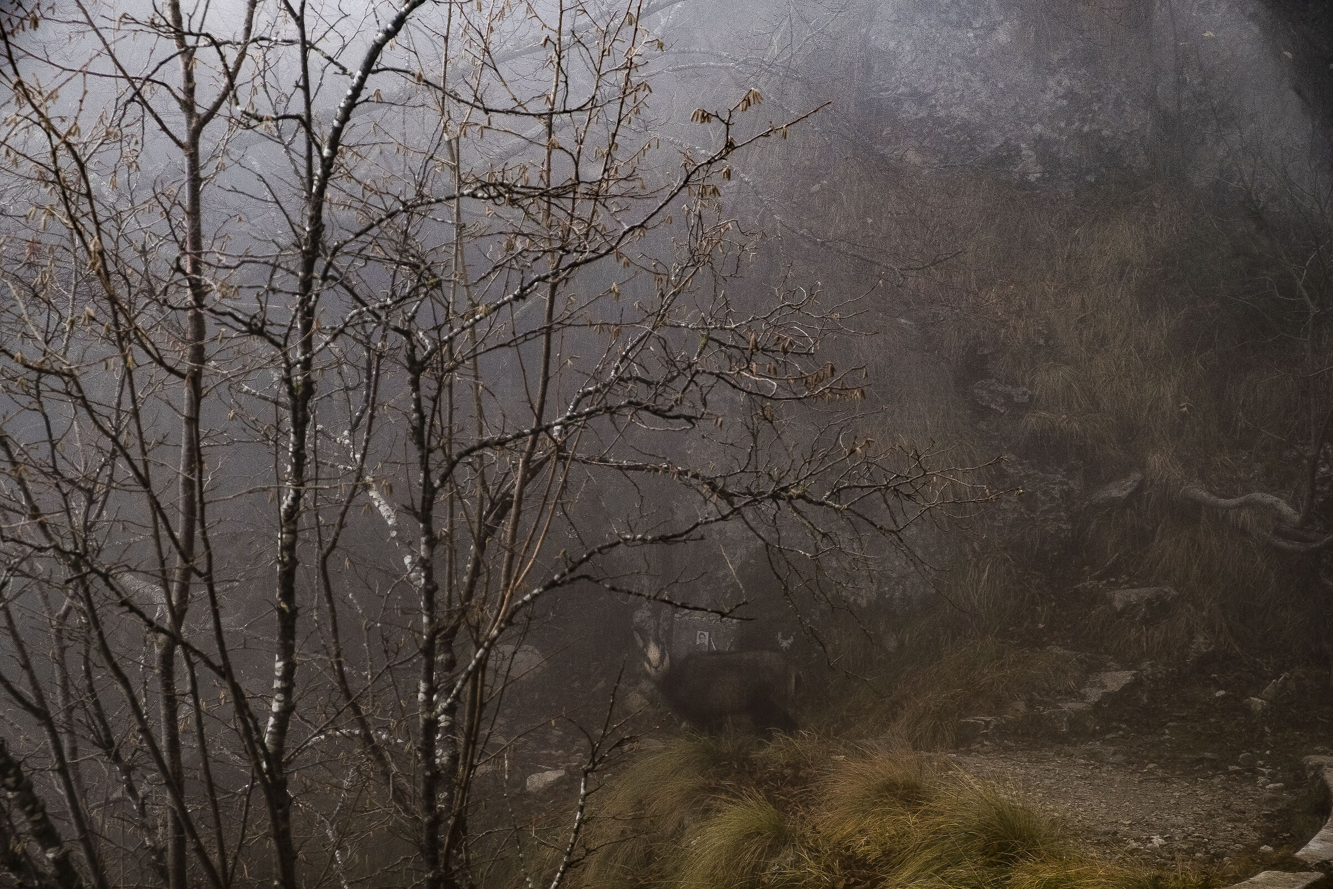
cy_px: 444
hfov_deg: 24.5
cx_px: 666
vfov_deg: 16.5
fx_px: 3073
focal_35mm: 83
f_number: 7.1
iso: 320
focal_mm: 55
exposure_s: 1/80
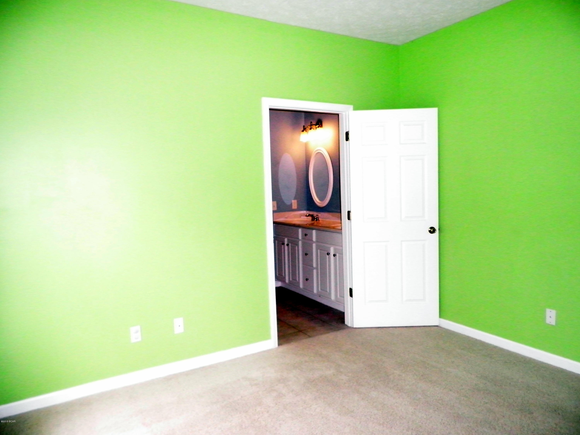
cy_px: 218
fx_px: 402
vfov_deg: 56.8
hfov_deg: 71.6
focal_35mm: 24
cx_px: 290
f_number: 3.3
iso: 640
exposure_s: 1/30
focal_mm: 4.3
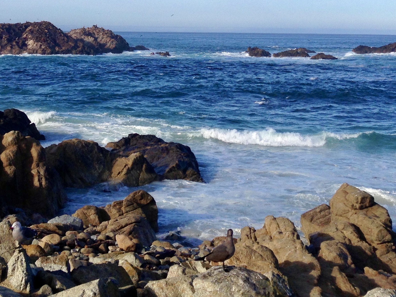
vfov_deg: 20.8
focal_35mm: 68
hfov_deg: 28.4
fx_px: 778
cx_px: 136
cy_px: -8
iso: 50
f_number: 2.4
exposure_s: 1/1695
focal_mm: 4.12
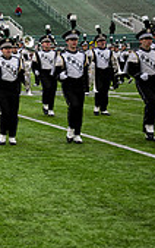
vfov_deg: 21.1
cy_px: 89
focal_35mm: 98
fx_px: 661
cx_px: -219
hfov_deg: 11.2
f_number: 2.8
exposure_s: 1/500
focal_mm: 28
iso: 100
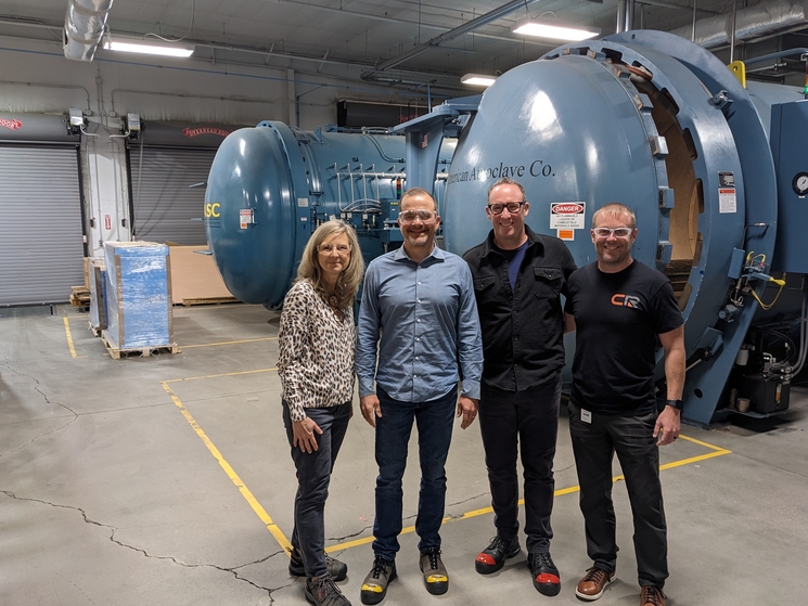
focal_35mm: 29
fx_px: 677
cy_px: 287
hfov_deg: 61.7
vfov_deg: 48.2
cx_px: 401
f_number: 1.73
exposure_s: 1/24
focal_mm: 4.38
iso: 60
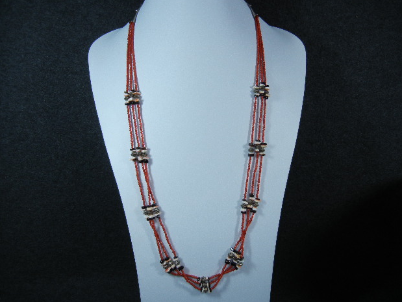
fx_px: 360
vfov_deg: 45.5
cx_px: 207
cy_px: 149
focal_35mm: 31
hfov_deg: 58.3
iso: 160
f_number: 3.5
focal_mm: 5.4
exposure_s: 1/71
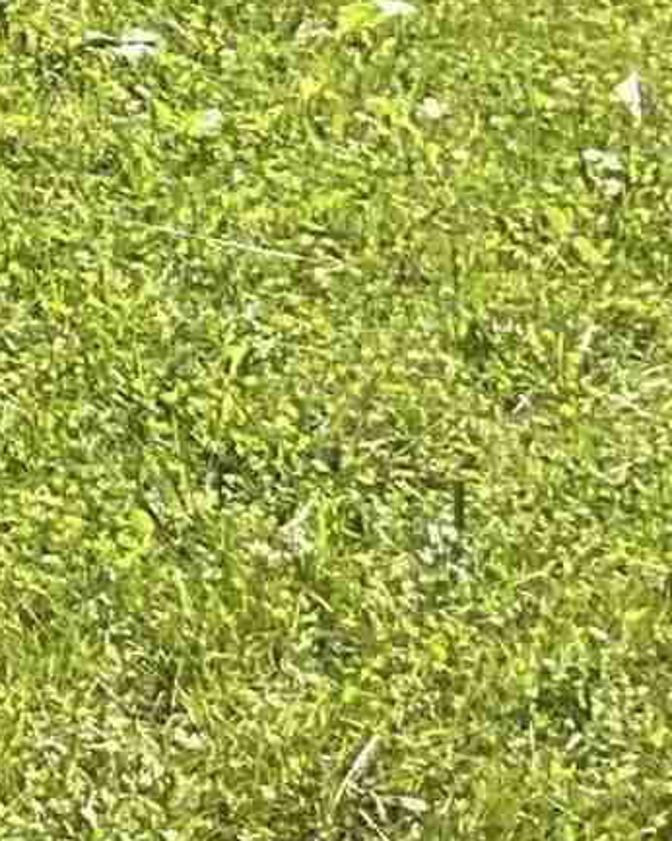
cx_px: -1534
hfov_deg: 6.8
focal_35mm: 201
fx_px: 5001
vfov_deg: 9.1
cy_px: -724
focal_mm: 3
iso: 16
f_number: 1.8
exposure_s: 1/580
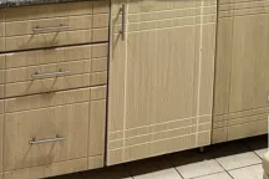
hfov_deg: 27.1
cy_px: -112
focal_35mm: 74
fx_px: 553
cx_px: 81
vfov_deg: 16.3
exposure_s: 1/60
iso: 400
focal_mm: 6.86
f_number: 1.78
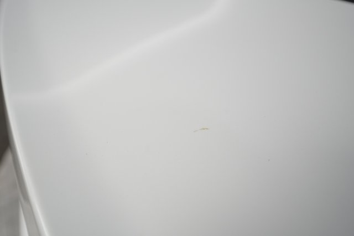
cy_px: 118
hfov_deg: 65.5
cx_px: 177
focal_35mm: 28
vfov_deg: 46.4
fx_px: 275
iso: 1250
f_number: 5.6
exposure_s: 1/80
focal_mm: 28
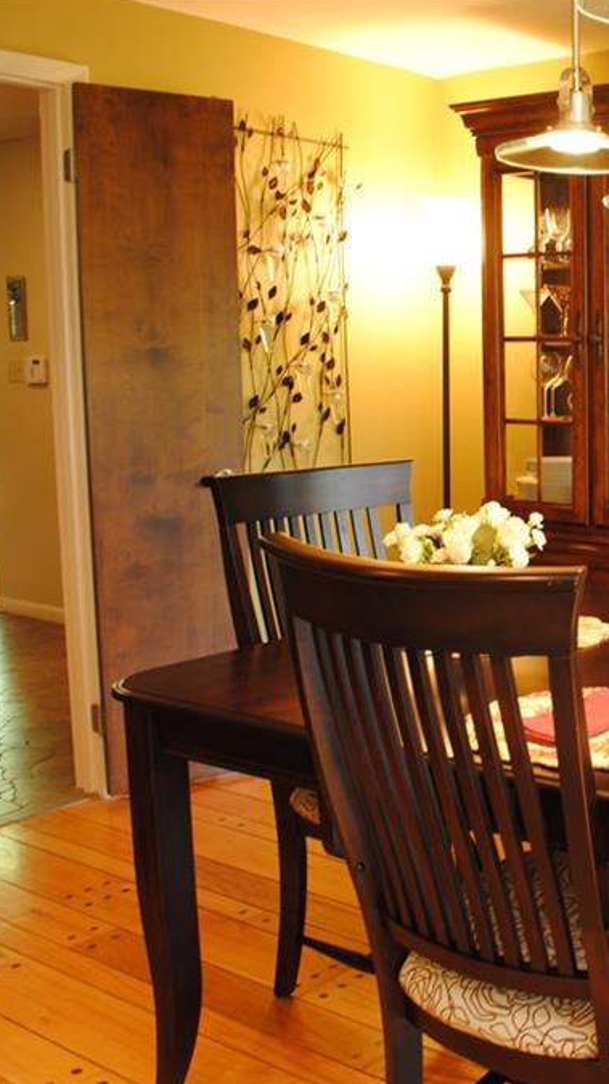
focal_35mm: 43
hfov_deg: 25.2
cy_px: 542
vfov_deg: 47.4
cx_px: 712
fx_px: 1235
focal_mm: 18
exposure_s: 1/1.3
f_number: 6.3
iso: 100
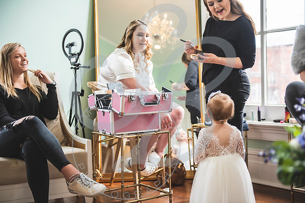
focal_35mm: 55
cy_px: 102
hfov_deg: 36.2
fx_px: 466
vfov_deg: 24.6
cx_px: 152
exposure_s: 1/125
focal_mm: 55
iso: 125
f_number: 2.8
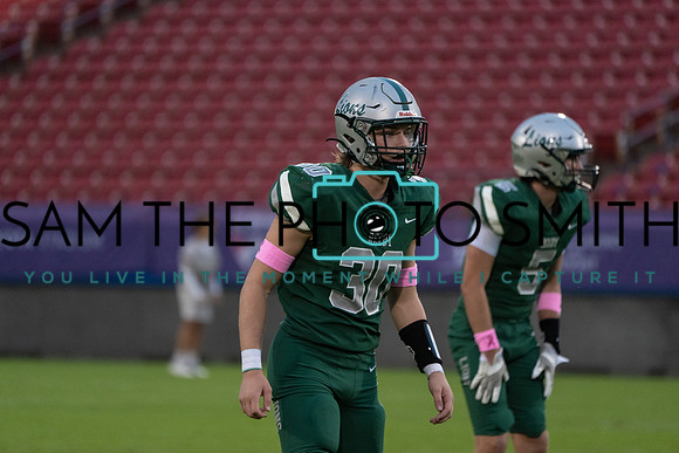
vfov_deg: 3.4
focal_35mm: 400
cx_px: 340
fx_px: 7546
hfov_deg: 5.2
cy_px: 226
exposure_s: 1/1250
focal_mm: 400
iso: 4000
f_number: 5.6
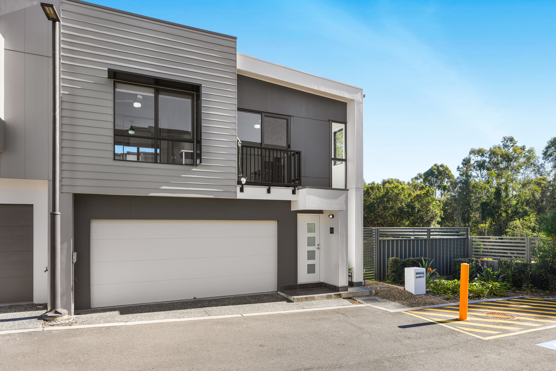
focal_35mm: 22
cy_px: 186
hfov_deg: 78.6
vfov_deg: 57.2
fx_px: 340
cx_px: 278
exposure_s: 1/160
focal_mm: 22
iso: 100
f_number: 7.1
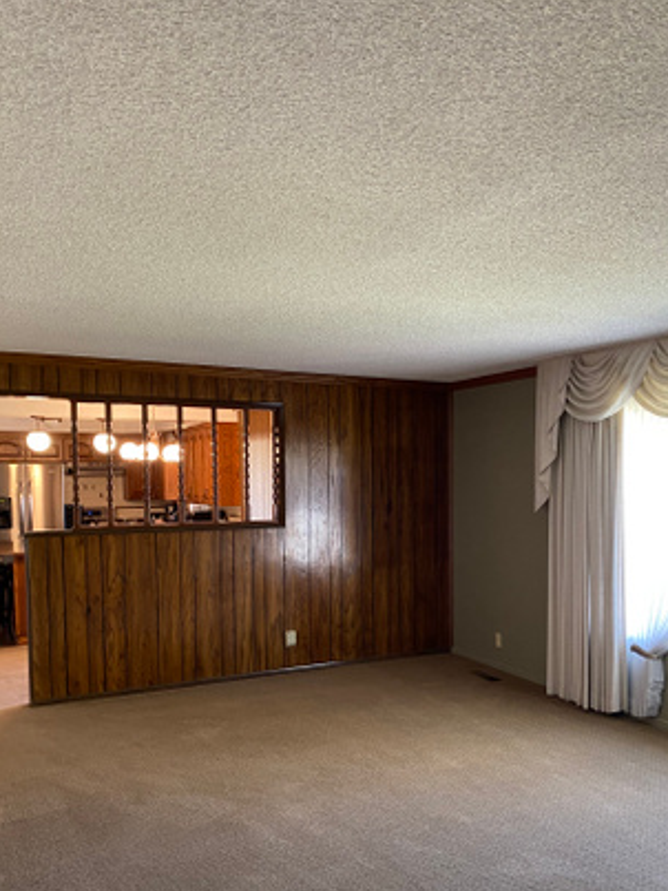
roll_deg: +0.6
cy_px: 522
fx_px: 798
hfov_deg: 45.2
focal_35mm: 31
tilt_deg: -3.4
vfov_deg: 58.0
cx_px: 396
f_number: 1.8
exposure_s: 1/60
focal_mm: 4.25
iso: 250
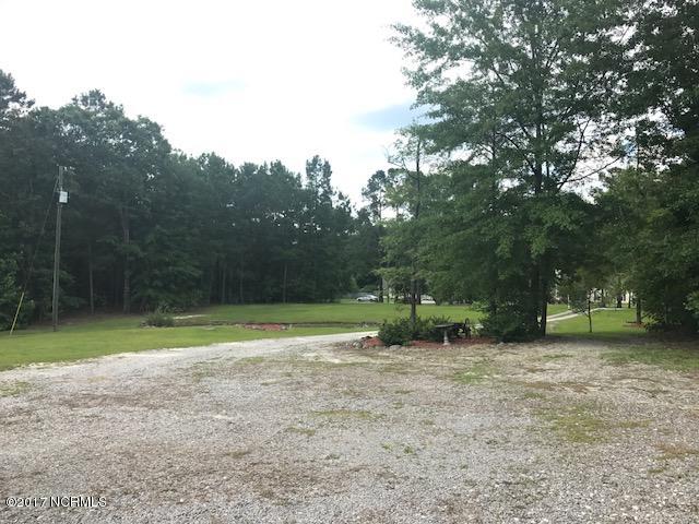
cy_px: 262
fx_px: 565
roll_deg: -1.0
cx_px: 350
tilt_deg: +2.7
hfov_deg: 63.4
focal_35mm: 28
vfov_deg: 49.7
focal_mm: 3.99
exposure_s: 1/1114
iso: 20
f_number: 1.8
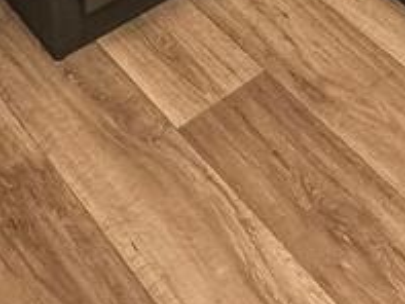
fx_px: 1065
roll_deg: -1.1
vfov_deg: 12.0
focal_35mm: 91
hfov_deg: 21.5
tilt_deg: -17.5
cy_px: -491
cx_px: 259
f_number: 2.2
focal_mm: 2.22
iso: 160
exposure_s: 1/99
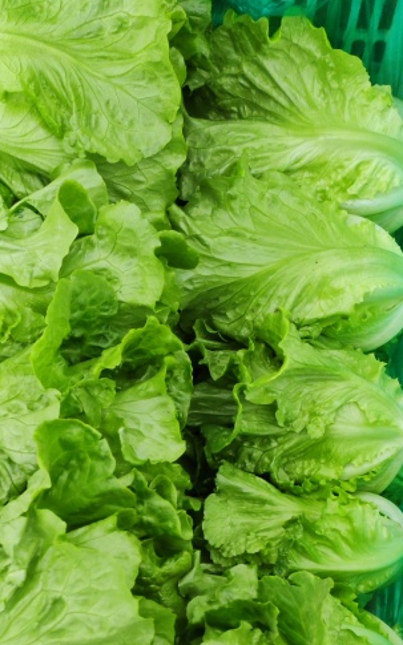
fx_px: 1107
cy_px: 610
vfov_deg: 30.7
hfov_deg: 20.6
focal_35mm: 63
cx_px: 134
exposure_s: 1/130
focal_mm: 5.52
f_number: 1.9
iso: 400
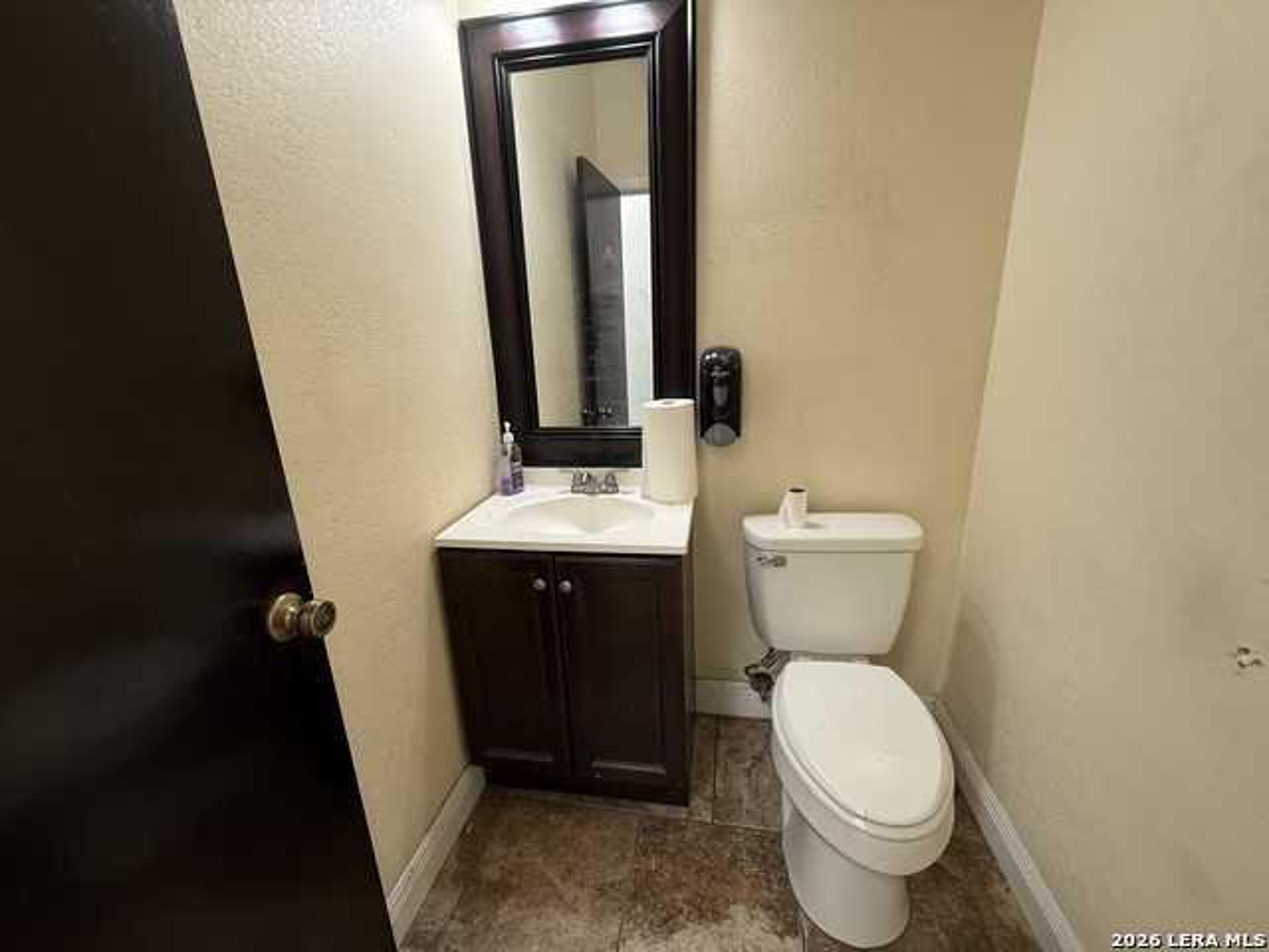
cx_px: 634
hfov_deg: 102.1
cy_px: 476
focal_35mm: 14
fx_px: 513
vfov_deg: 85.7
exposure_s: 1/60
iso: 200
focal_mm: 2.22
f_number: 2.2
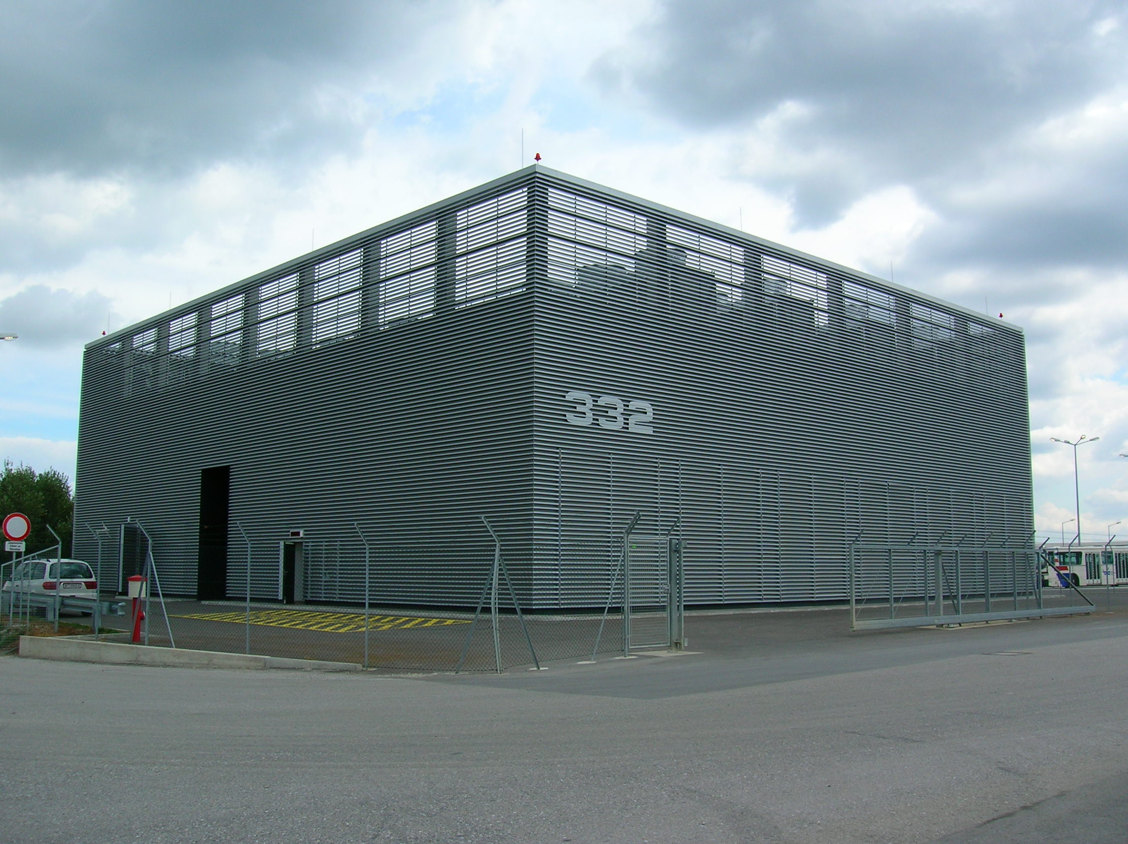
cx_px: 564
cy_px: 422
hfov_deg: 54.0
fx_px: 1107
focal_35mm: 34
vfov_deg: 41.7
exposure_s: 1/373
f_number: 4.9
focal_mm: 5.7
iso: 50
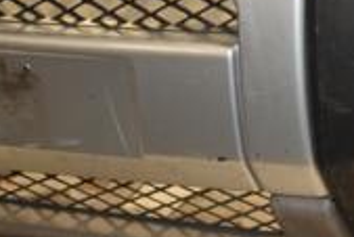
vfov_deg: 9.1
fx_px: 1466
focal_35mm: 149
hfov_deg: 13.1
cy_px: -48
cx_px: 511
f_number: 5
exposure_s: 1/160
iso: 800
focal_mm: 28
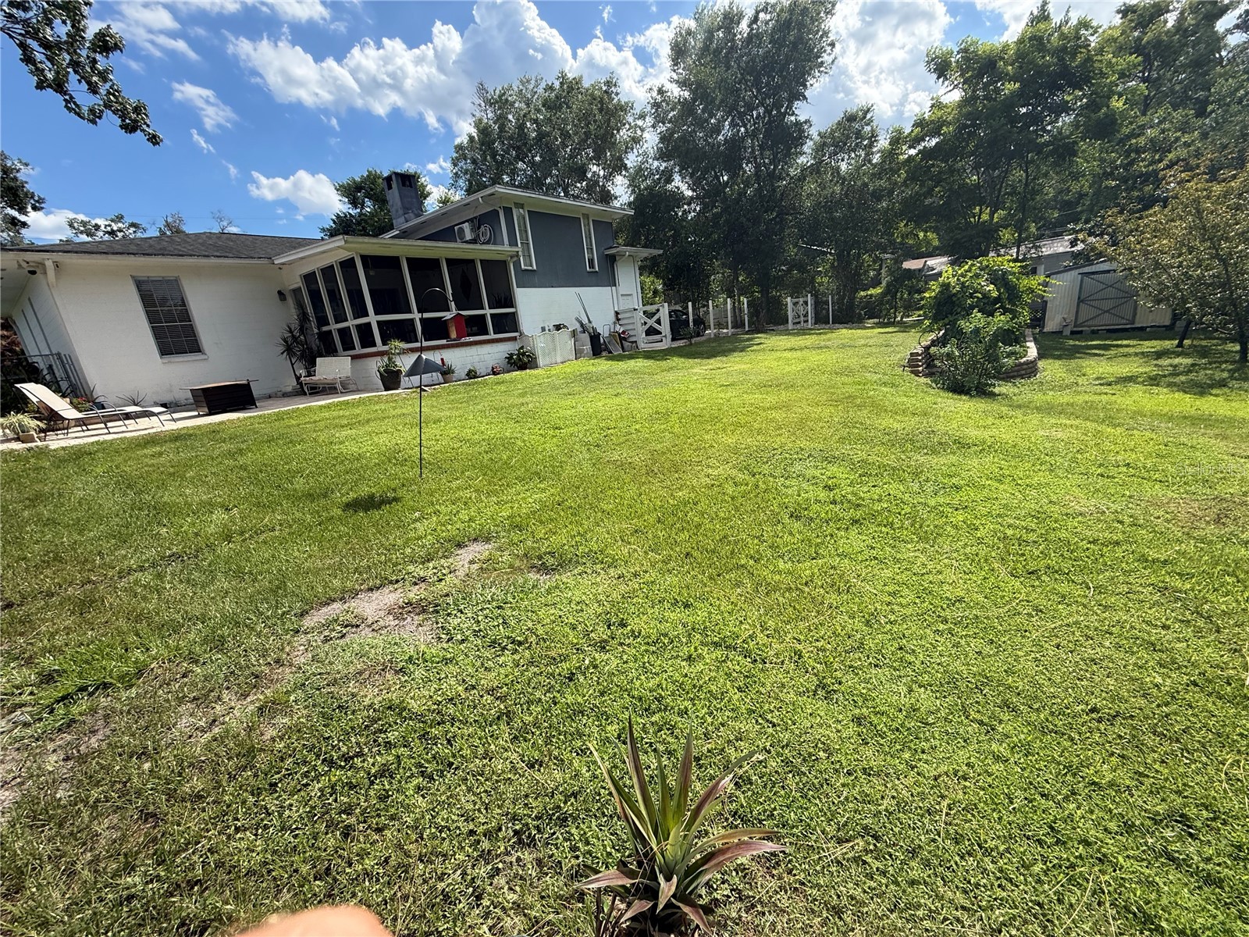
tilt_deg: -14.7
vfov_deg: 85.7
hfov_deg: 102.1
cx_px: 624
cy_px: 468
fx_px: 505
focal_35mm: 14
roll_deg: +5.9
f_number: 2.2
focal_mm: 2.22
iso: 50
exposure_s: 1/1259
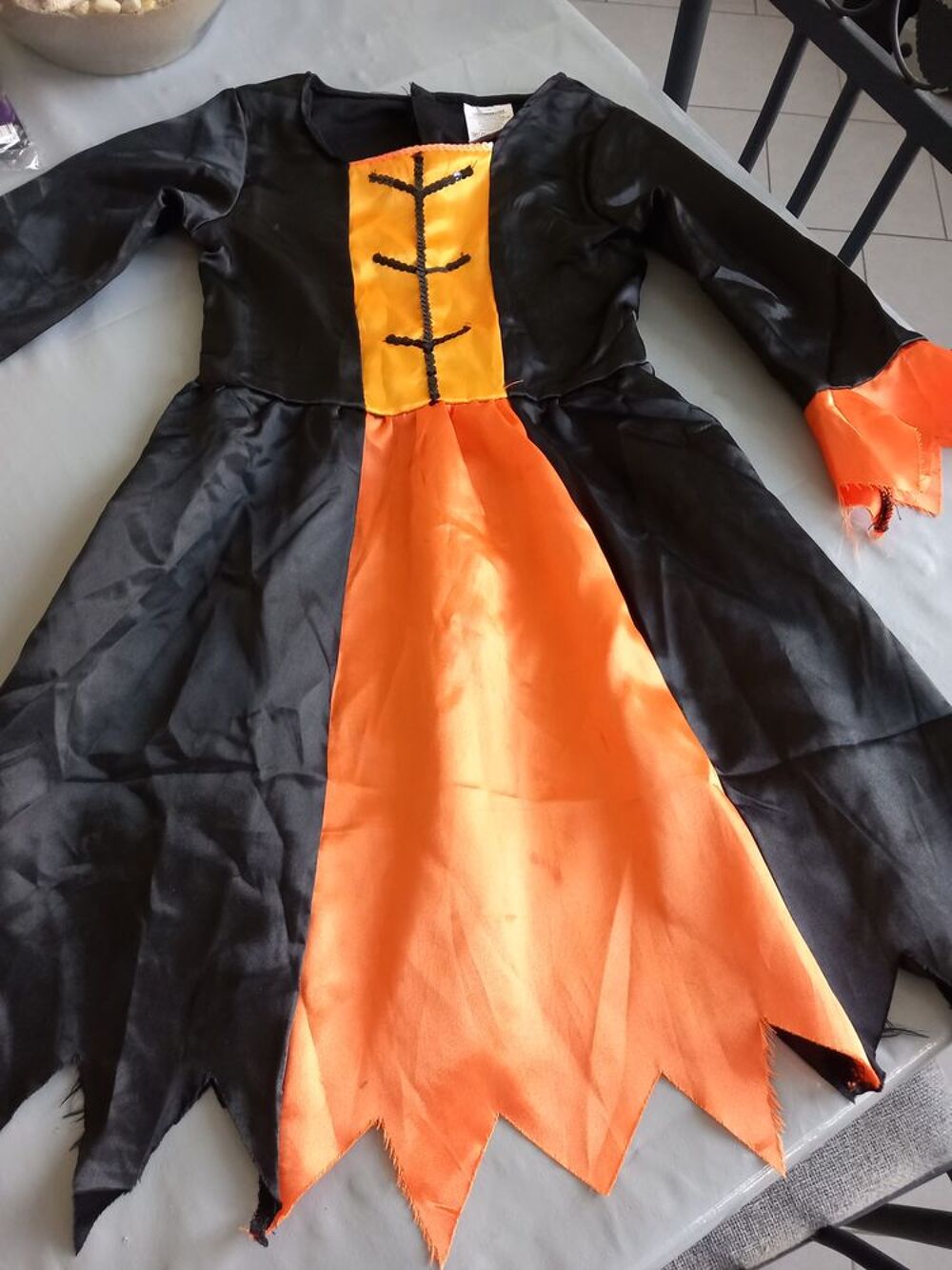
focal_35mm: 27
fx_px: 990
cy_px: 635
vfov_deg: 65.3
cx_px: 476
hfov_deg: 51.4
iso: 200
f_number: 1.8
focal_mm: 4
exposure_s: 1/50
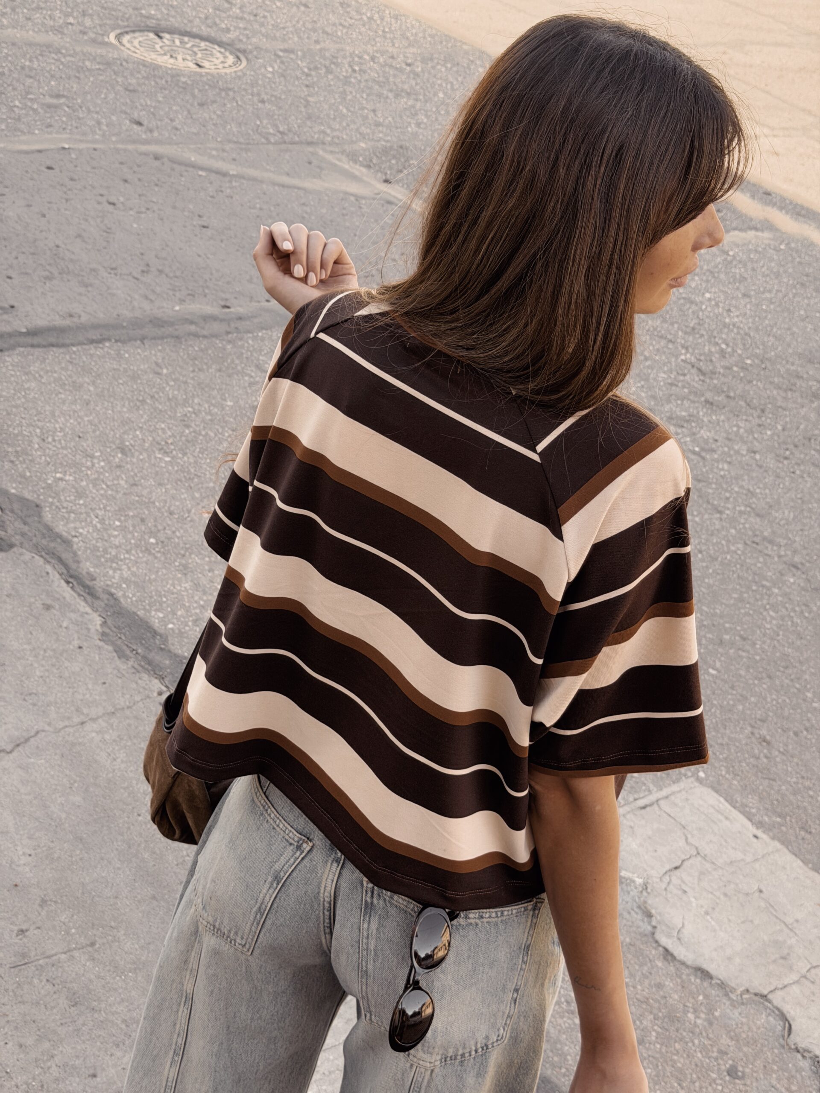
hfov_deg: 30.3
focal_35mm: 48
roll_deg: -14.3
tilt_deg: -30.6
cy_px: 546
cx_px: 410
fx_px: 1516
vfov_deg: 39.7
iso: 80
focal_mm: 6.76
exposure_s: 1/516
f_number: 1.78
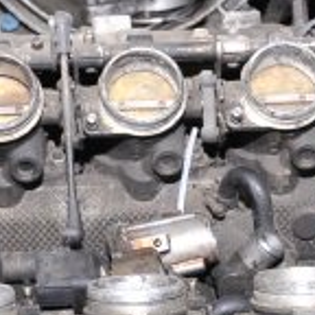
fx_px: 1688
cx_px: 210
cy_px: 405
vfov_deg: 10.4
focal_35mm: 164
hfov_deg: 10.6
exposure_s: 1/100
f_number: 7.1
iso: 800
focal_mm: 31
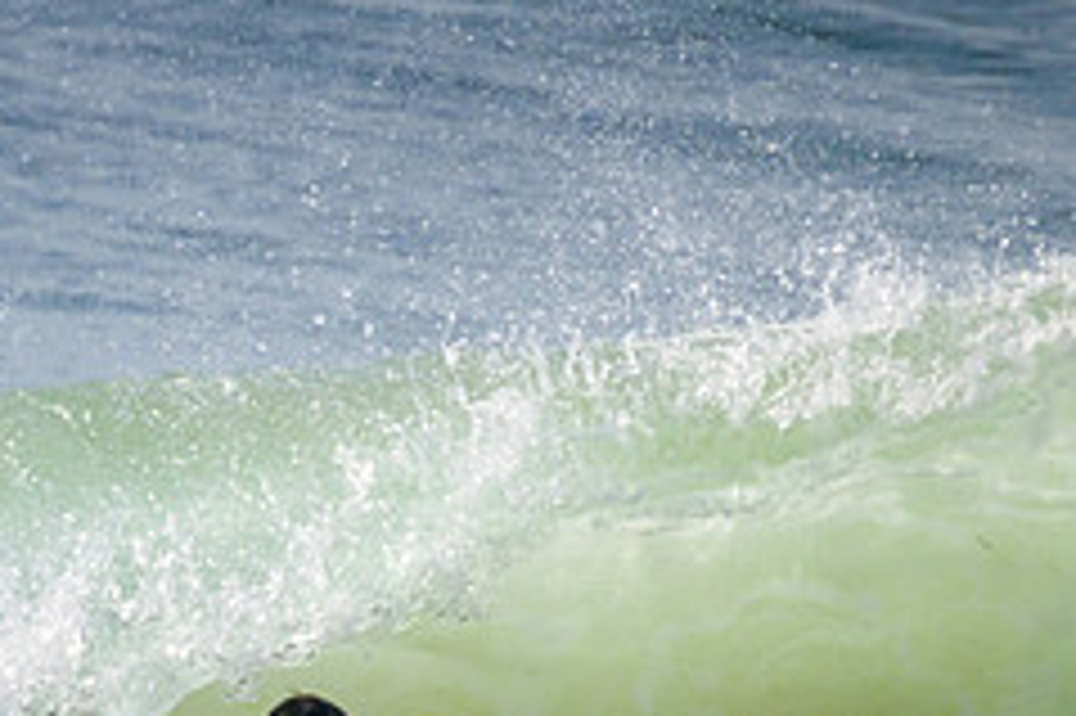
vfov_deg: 0.7
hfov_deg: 1.1
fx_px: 58092
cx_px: 50
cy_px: 754
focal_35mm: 1945
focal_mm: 800
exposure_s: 1/2000
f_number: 11
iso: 500
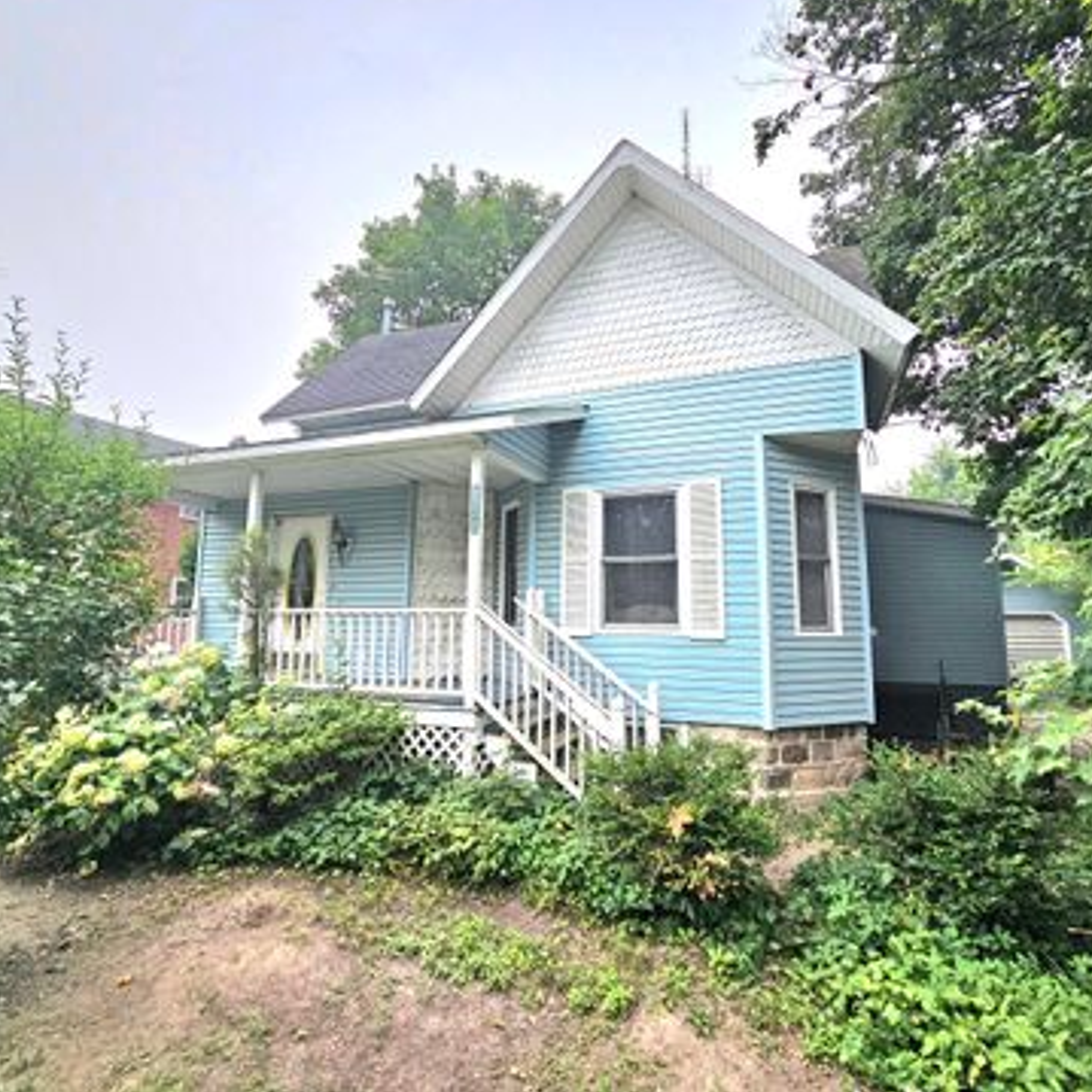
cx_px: 551
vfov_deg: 87.4
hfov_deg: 87.4
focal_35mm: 16
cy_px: 525
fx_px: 571
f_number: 2.2
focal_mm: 2.2
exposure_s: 1/154
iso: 50
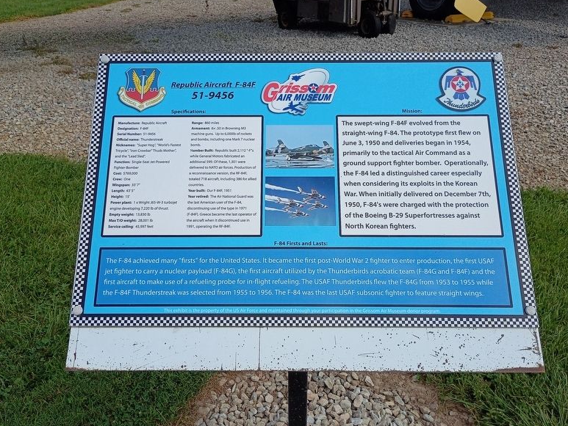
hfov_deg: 60.0
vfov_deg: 46.8
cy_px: 212
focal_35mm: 30
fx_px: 492
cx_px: 288
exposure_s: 1/1634
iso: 103
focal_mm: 4.27
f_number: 1.8
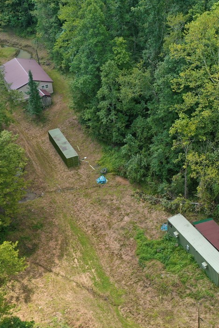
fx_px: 393
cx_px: 134
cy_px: 161
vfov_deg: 45.4
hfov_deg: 31.1
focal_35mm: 43
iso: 100
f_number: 3.5
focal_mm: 10.26
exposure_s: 1/100
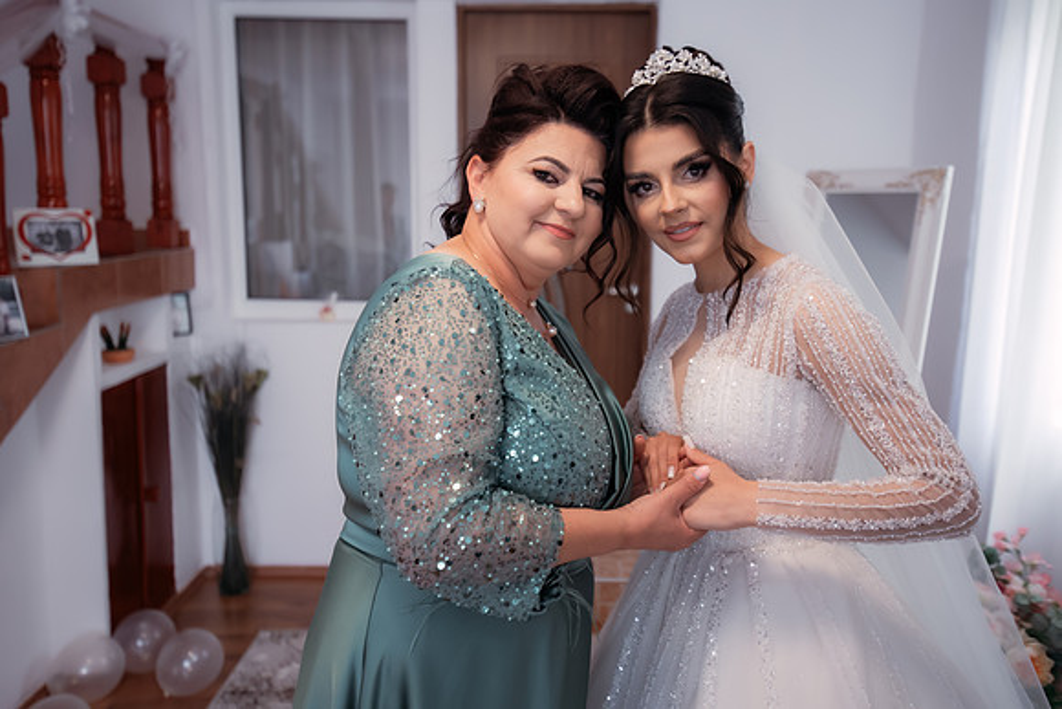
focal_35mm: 31
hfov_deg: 60.2
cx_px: 550
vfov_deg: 42.3
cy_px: 342
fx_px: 916
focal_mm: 30
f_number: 2.8
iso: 1600
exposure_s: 1/250
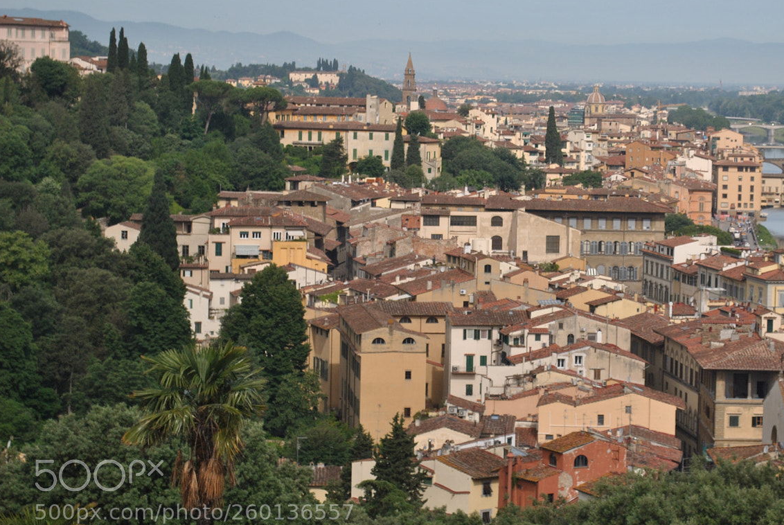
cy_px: 196
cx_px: 546
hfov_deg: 19.2
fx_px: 2311
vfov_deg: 12.9
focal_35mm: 106
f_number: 5.6
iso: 200
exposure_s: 1/400
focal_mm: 50
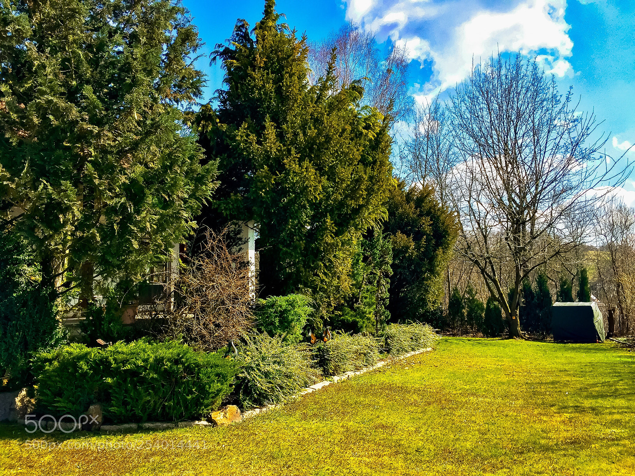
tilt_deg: +5.4
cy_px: 238
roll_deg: +1.2
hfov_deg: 61.7
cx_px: 318
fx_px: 532
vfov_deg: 48.2
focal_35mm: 29
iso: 32
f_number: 2.2
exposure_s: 1/1163
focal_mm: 4.15
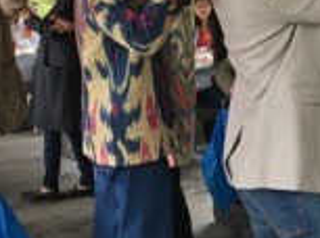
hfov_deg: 25.5
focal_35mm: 76
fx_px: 701
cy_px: -29
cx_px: 230
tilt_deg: +2.0
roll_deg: +1.9
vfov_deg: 18.5
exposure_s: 1/30
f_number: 2.2
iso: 25
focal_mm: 4.15
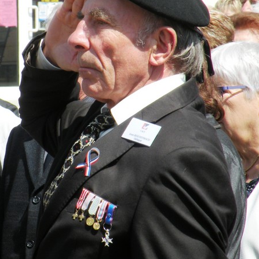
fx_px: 1888
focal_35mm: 223
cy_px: 106
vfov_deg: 7.8
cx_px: 130
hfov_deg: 7.8
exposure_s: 1/225
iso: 64
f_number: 7.1
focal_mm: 33.3
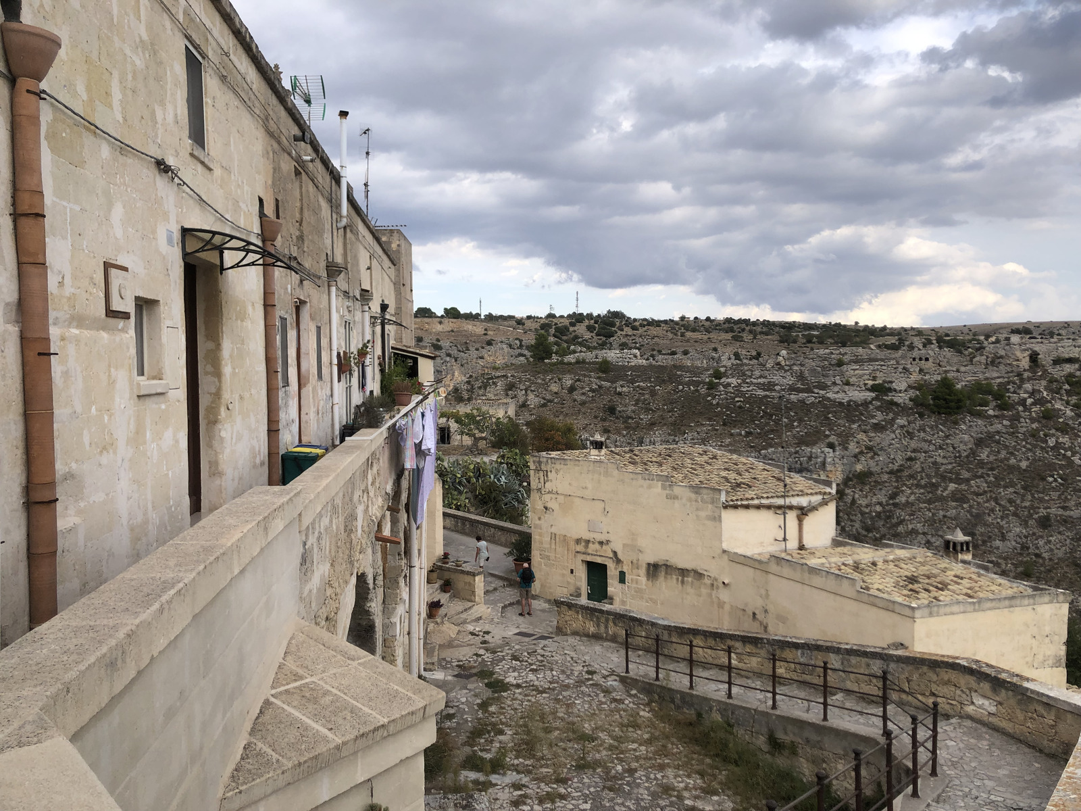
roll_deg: +1.2
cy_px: 406
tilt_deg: -2.4
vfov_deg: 49.7
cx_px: 540
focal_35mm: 28
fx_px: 874
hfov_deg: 63.4
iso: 20
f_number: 1.8
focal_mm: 4
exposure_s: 1/1116
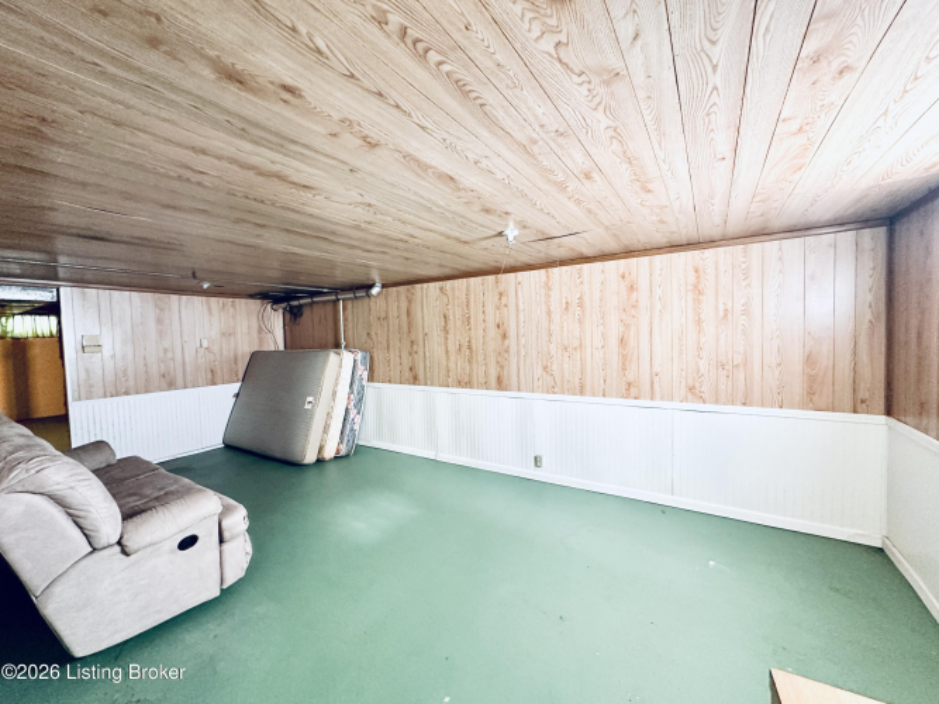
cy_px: 352
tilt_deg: -3.0
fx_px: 380
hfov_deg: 102.1
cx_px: 470
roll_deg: +1.5
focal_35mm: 14
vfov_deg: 85.7
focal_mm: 2.22
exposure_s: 1/60
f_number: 2.2
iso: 500
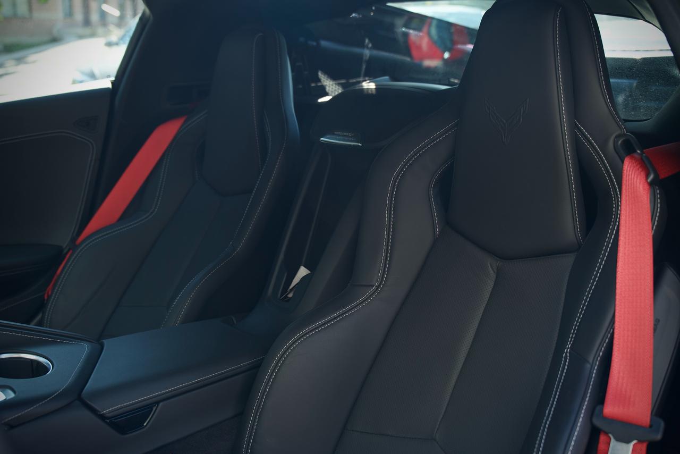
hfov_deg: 53.1
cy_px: 227
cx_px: 340
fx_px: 680
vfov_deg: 36.9
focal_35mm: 36
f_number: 2.8
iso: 250
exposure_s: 1/50
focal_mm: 24
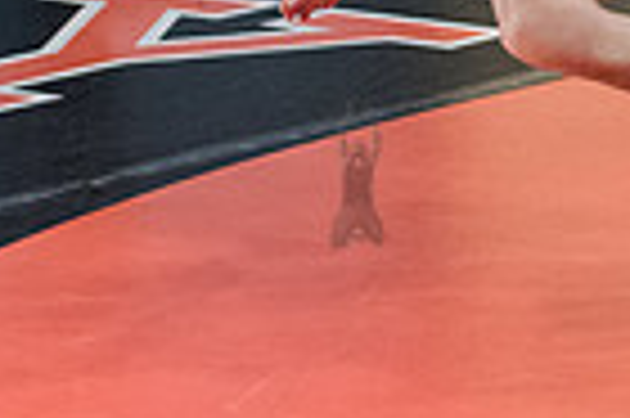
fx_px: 5087
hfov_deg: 7.1
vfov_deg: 4.7
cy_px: -267
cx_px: 356
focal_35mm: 291
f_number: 3.2
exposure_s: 1/640
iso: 8000
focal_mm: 70
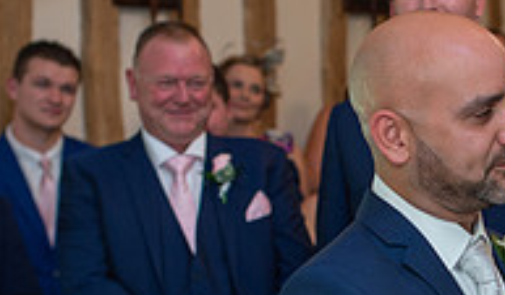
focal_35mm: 140
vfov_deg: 8.8
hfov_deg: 14.8
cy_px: 359
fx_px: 1893
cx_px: 560
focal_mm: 35
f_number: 2.8
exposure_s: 1/100
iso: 400
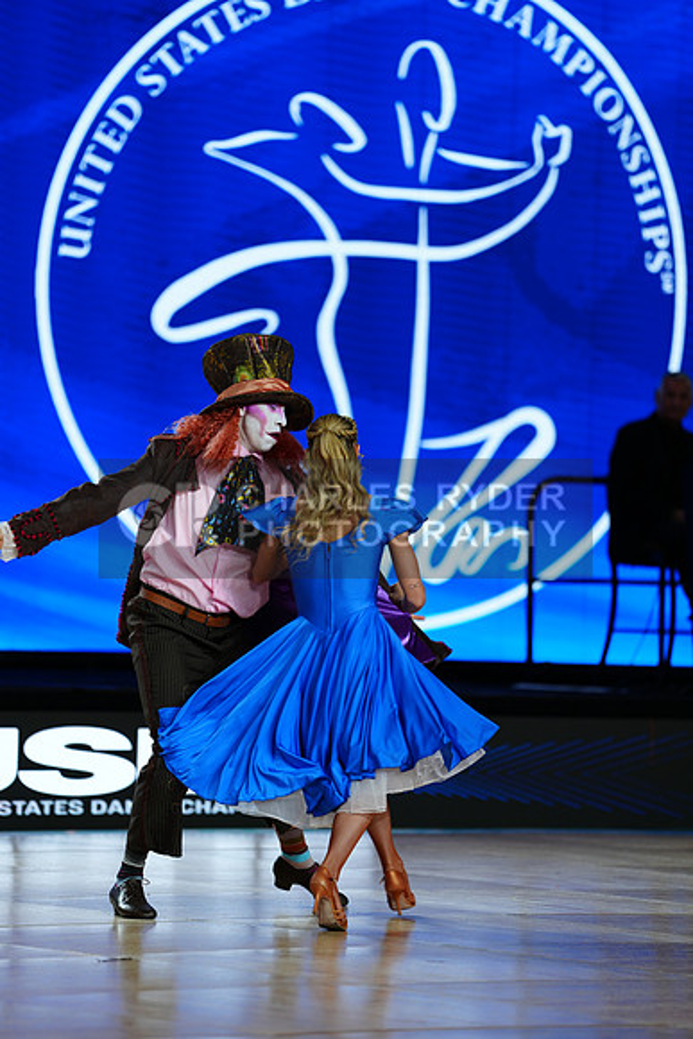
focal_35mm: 191
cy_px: 520
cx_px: 346
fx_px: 5511
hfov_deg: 7.2
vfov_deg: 10.8
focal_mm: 191
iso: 250
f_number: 2.8
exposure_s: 1/400
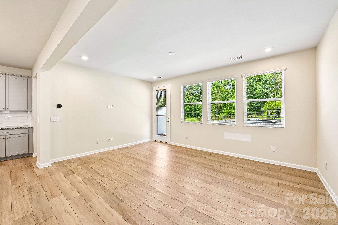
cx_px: 169
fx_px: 131
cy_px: 112
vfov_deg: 81.2
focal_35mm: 14
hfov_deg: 104.3
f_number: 8
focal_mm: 14
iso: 140
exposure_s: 1/15
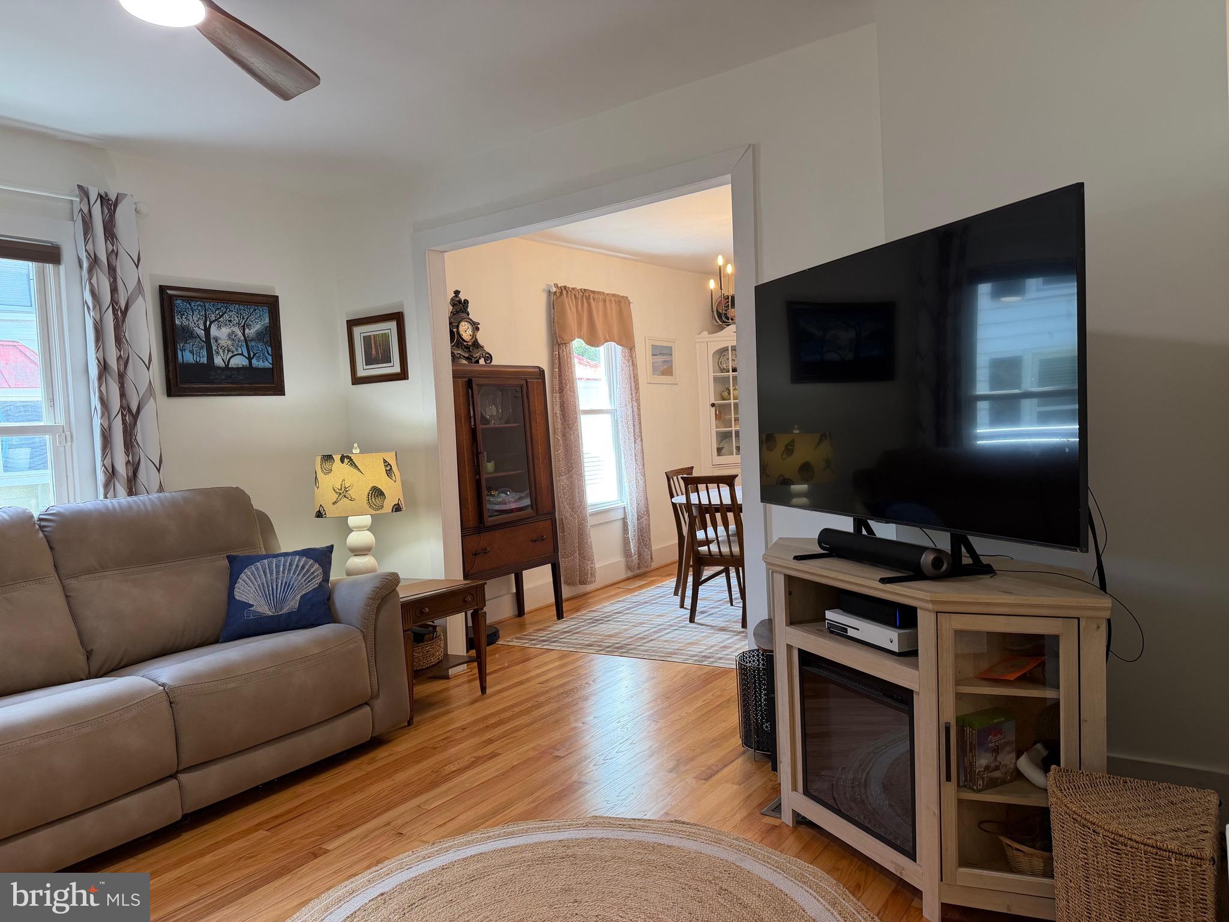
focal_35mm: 24
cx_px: 614
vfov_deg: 56.8
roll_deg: +3.0
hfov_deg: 71.6
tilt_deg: -2.2
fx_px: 852
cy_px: 461
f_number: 1.78
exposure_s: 1/60
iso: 125
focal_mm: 6.76
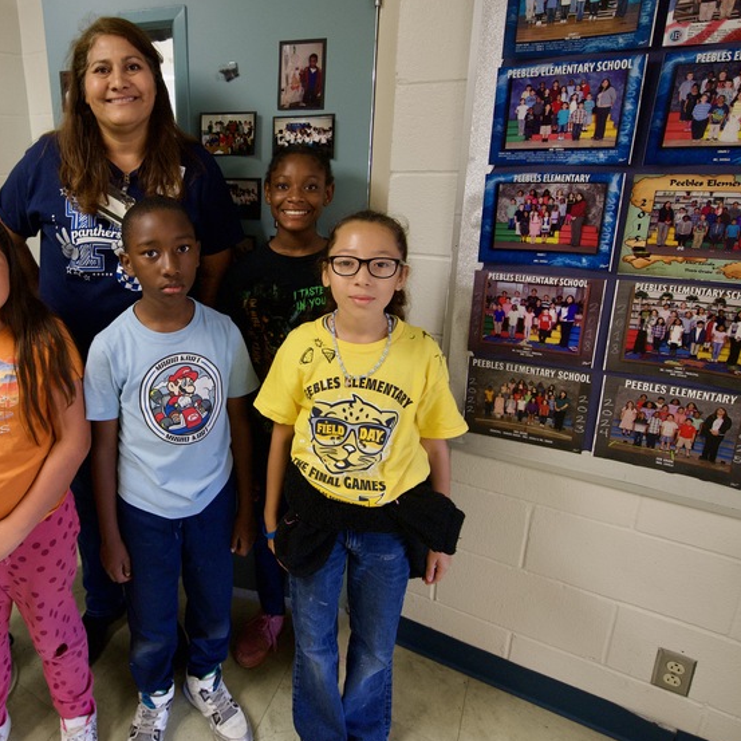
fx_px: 533
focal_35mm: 22
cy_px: 293
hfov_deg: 66.3
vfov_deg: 68.9
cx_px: 206
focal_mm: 14
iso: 2000
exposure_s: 1/200
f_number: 2.8
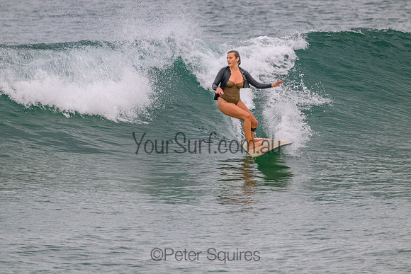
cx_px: 206
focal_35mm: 800
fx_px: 9135
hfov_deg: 2.6
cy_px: 137
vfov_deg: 1.7
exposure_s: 1/2000
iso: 2000
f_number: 11
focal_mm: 800
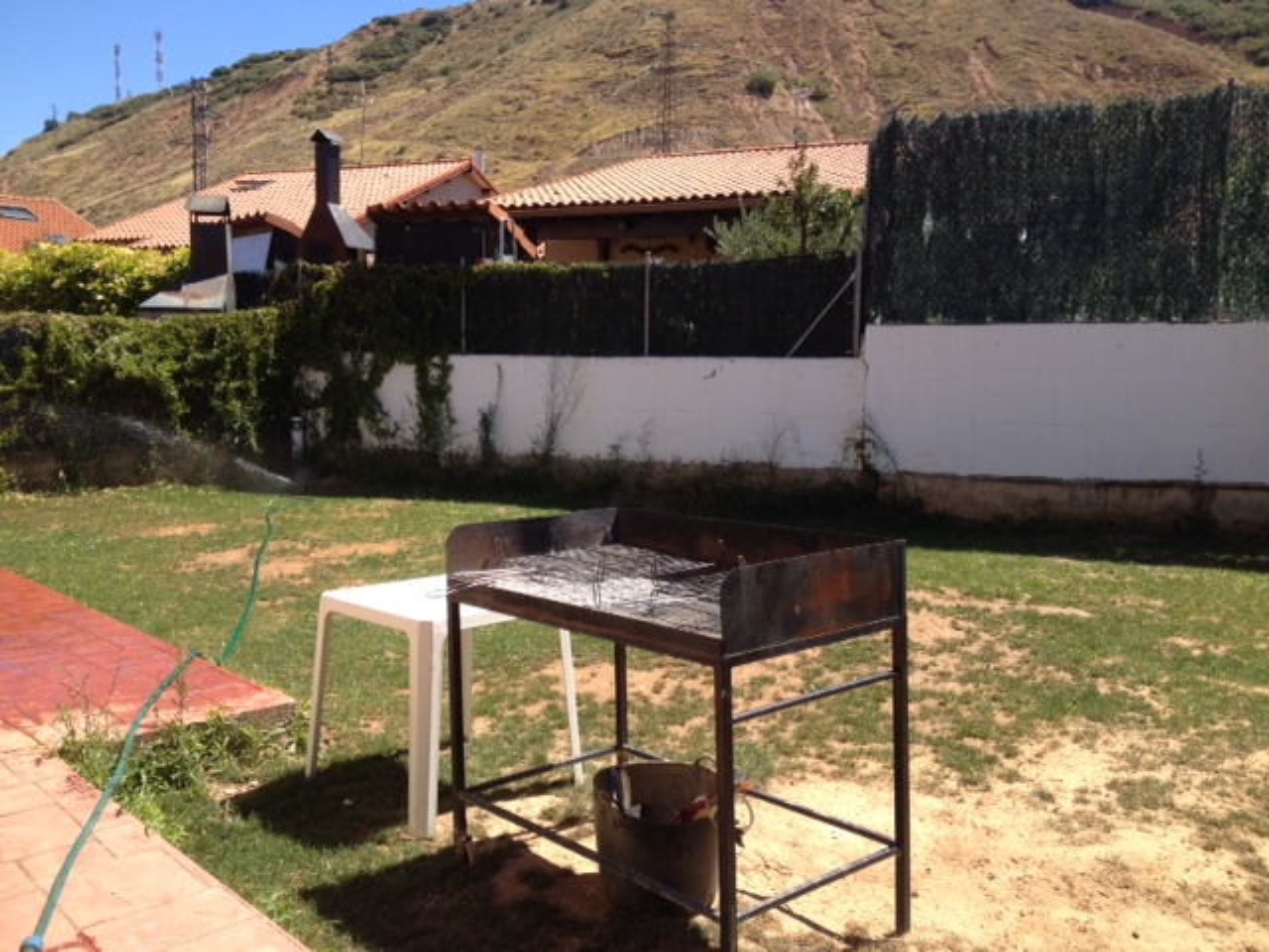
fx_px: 1283
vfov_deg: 40.7
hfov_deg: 52.6
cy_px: 476
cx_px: 634
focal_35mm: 35
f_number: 2.4
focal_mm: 4.28
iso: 50
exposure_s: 1/951
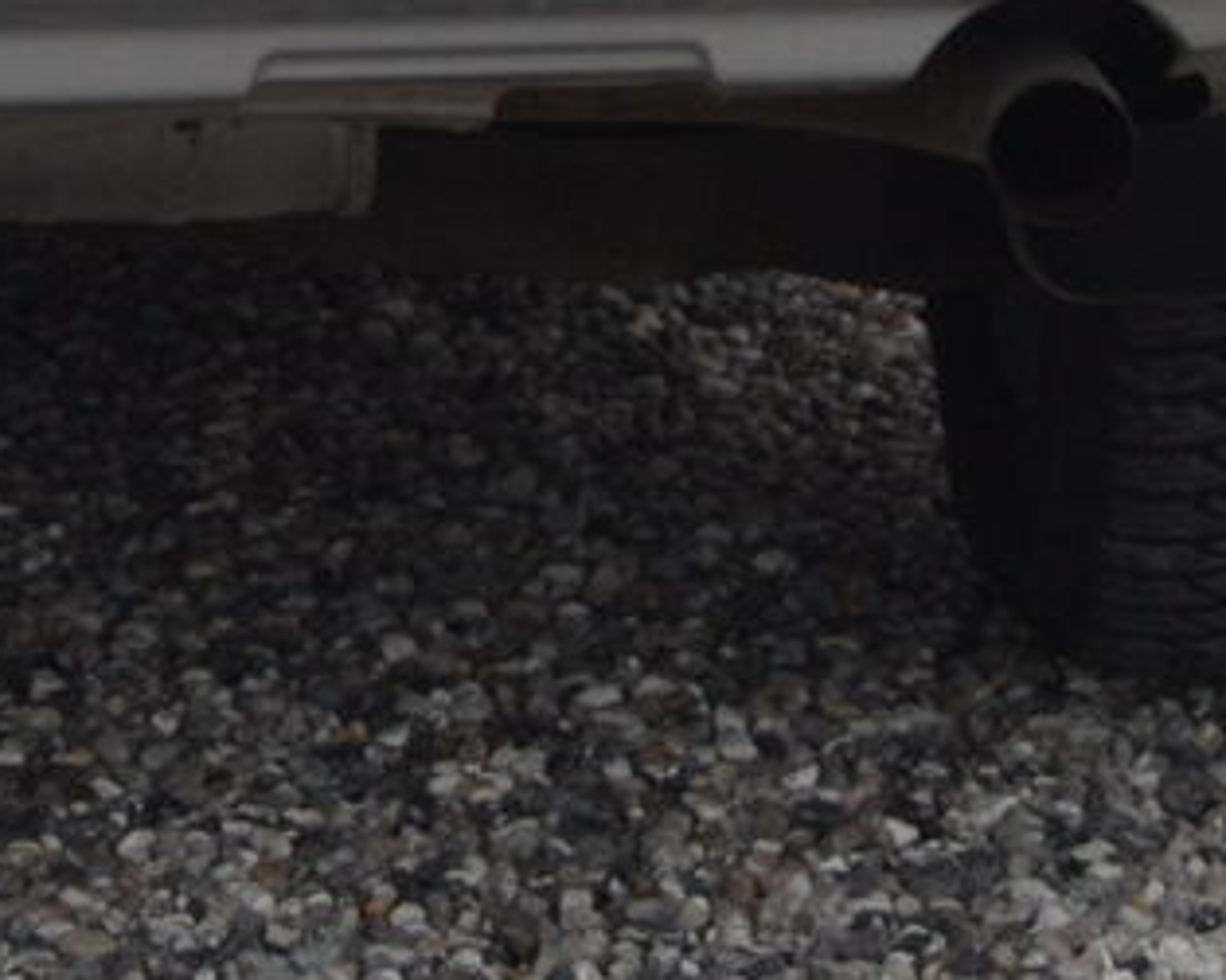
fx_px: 9359
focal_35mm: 258
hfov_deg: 7.4
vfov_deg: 5.8
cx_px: -617
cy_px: -1382
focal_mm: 30
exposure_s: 1/125
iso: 140
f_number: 5.6
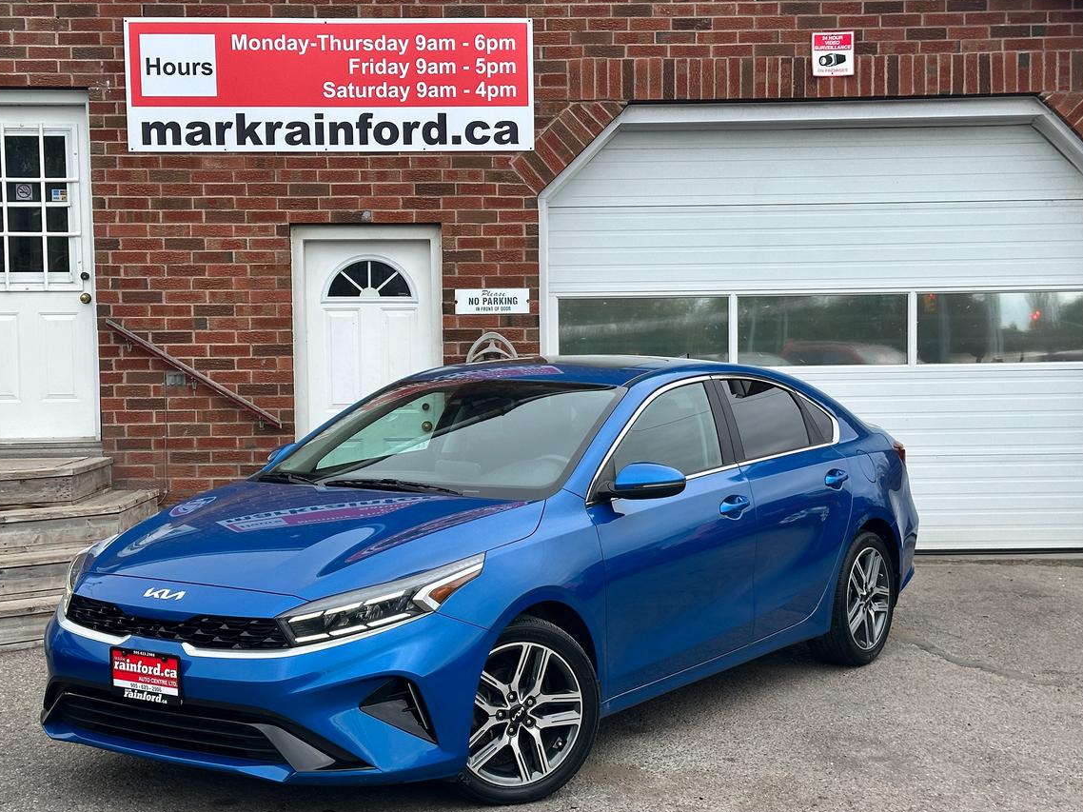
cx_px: 549
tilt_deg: -2.9
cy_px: 444
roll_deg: +1.2
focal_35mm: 54
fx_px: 1689
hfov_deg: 35.5
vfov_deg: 27.0
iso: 64
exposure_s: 1/797
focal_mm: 6.86
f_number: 1.78
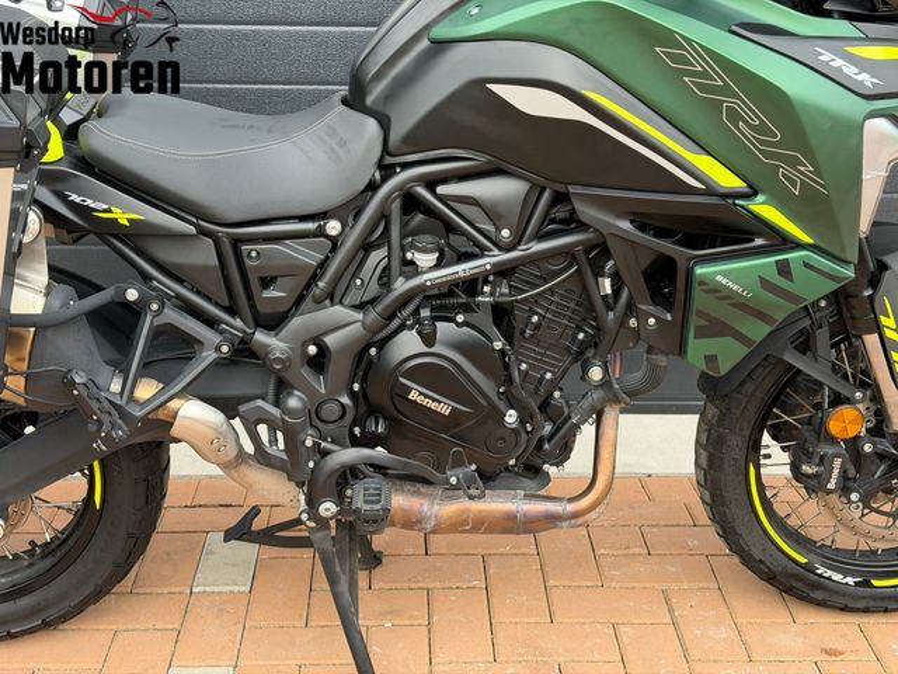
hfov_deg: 39.7
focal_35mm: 48
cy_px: 337
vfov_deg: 30.3
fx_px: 1245
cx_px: 449
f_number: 1.78
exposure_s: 1/304
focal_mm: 6.76
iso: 80
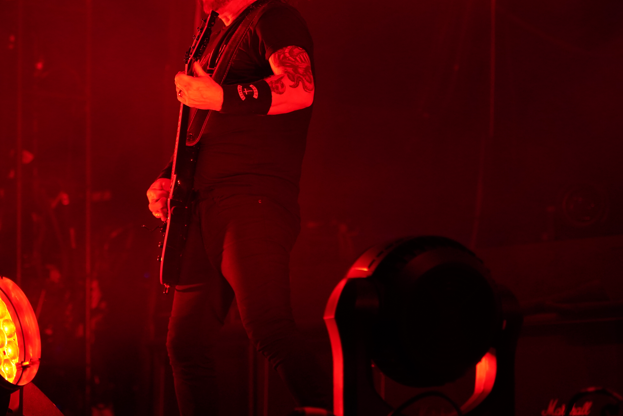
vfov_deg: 8.5
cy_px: 132
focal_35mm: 162
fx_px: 2803
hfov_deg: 12.7
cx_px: 274
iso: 2000
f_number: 4
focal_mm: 105
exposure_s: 1/125
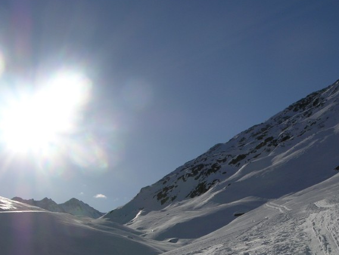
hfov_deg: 30.5
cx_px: 218
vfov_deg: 22.8
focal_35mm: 63
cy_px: 221
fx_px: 617
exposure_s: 1/733
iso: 50
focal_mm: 8.9
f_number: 8
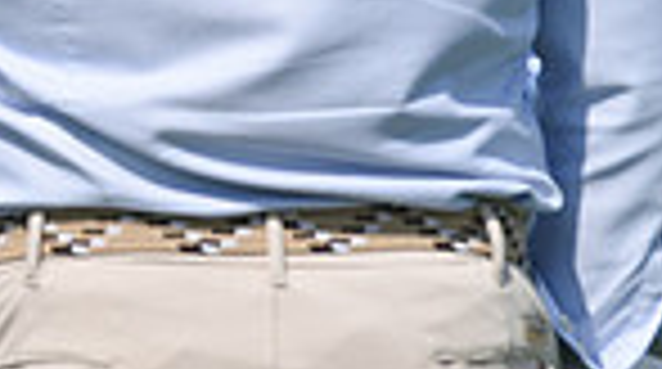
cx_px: -428
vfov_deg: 1.8
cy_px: -380
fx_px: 11615
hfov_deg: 3.3
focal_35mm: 663
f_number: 5.6
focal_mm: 160
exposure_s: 1/4000
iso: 400
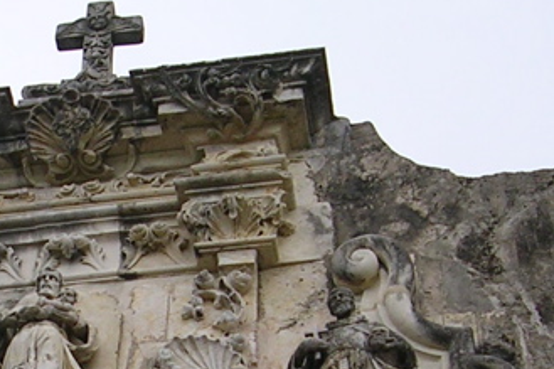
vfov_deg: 10.6
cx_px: 108
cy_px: 406
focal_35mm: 128
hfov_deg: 15.9
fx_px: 1969
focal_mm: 5.8
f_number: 2.8
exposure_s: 1/153
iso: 50
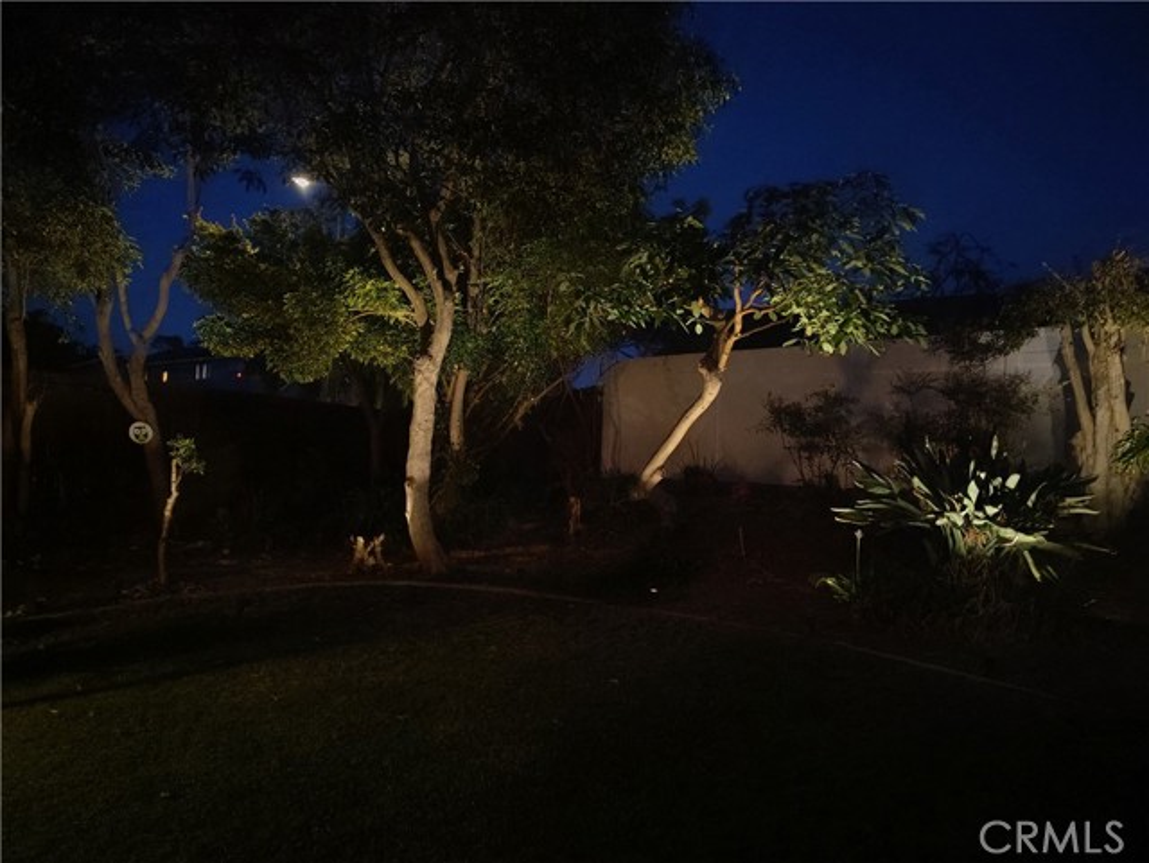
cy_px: 432
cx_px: 574
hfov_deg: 71.6
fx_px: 797
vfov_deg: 56.9
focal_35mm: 24
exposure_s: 1/6.94
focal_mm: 5.56
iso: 11072
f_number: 1.8
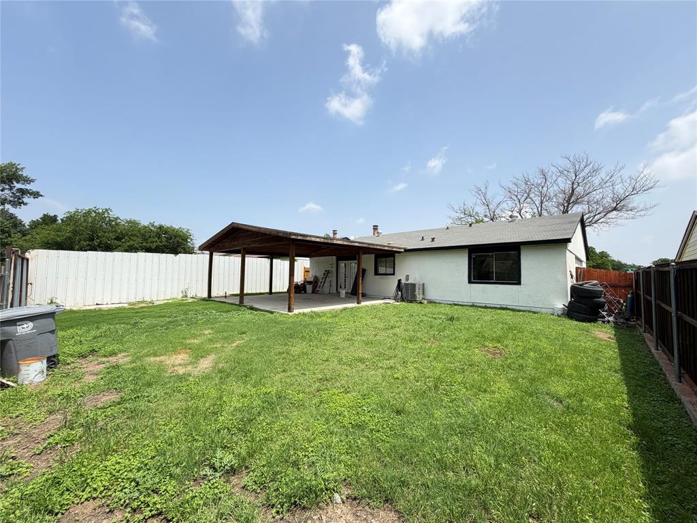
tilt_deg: +2.3
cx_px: 348
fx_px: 282
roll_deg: -0.7
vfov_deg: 85.7
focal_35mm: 14
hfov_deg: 102.1
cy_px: 262
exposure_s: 1/770
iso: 25
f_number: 2.2
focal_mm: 2.22
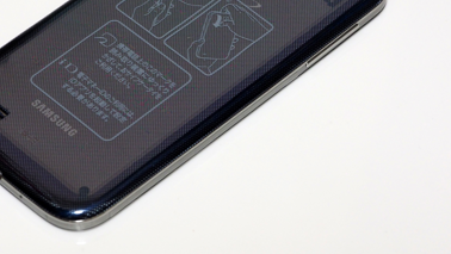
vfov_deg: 7.3
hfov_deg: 12.9
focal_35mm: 166
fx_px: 1986
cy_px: 41
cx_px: 167
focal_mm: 60
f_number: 6.3
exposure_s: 1/10
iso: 1600
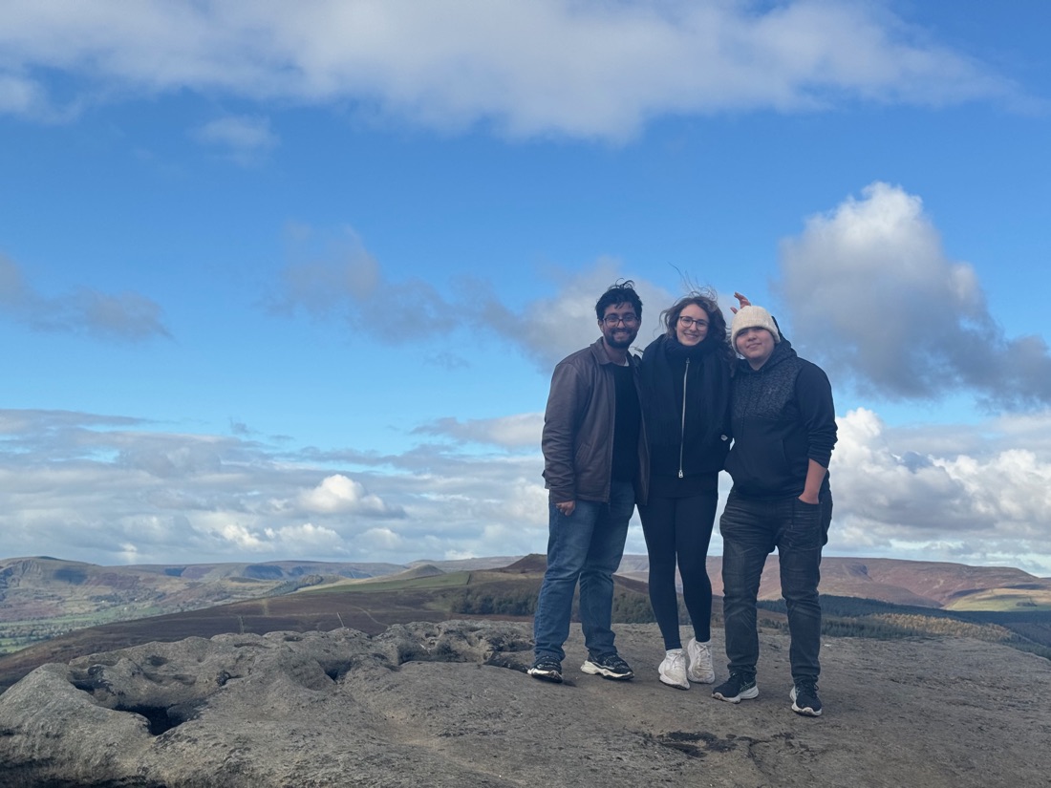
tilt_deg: +7.7
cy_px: 394
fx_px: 1457
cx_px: 526
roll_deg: -0.3
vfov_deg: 30.3
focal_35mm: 48
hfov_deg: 39.7
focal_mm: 6.76
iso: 64
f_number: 1.78
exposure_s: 1/4310
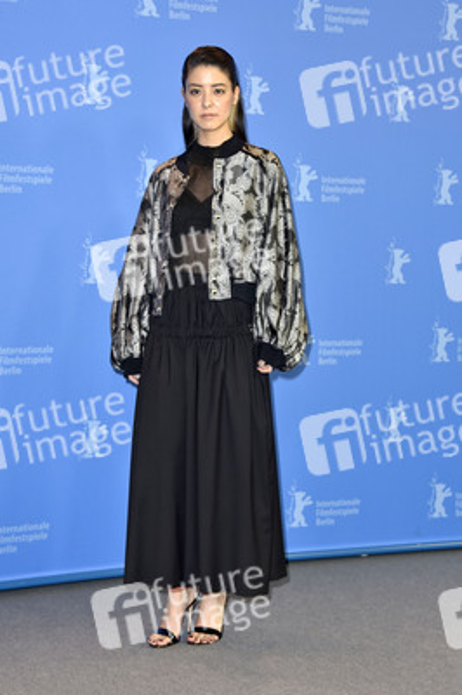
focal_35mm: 65
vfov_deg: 31.0
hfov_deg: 20.9
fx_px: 1253
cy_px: 348
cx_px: 231
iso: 640
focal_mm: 65
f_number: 5.6
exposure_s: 1/125
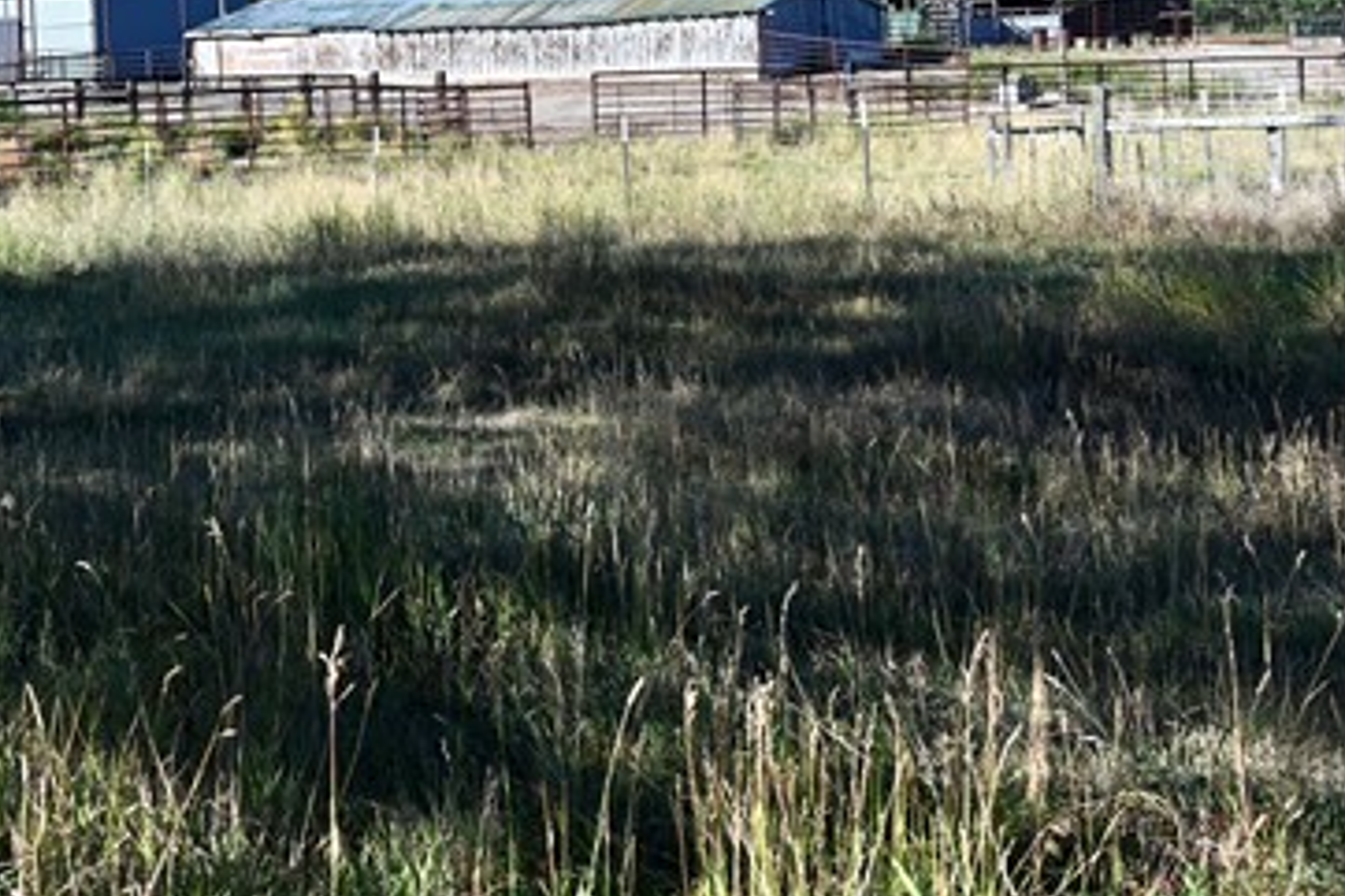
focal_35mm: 72
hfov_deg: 27.3
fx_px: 2689
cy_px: 45
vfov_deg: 18.5
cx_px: 197
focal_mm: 24
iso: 100
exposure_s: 1/320
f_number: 6.3
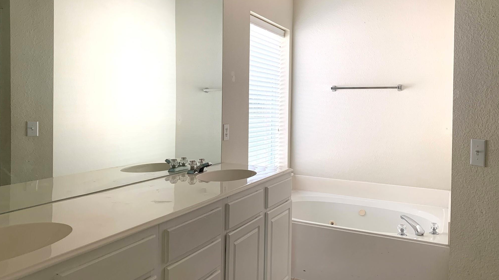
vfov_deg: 40.0
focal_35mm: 29
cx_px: 250
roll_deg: +0.0
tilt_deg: -1.6
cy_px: 113
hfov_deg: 66.1
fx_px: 384
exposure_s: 1/121
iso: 64
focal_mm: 4.25
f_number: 1.8
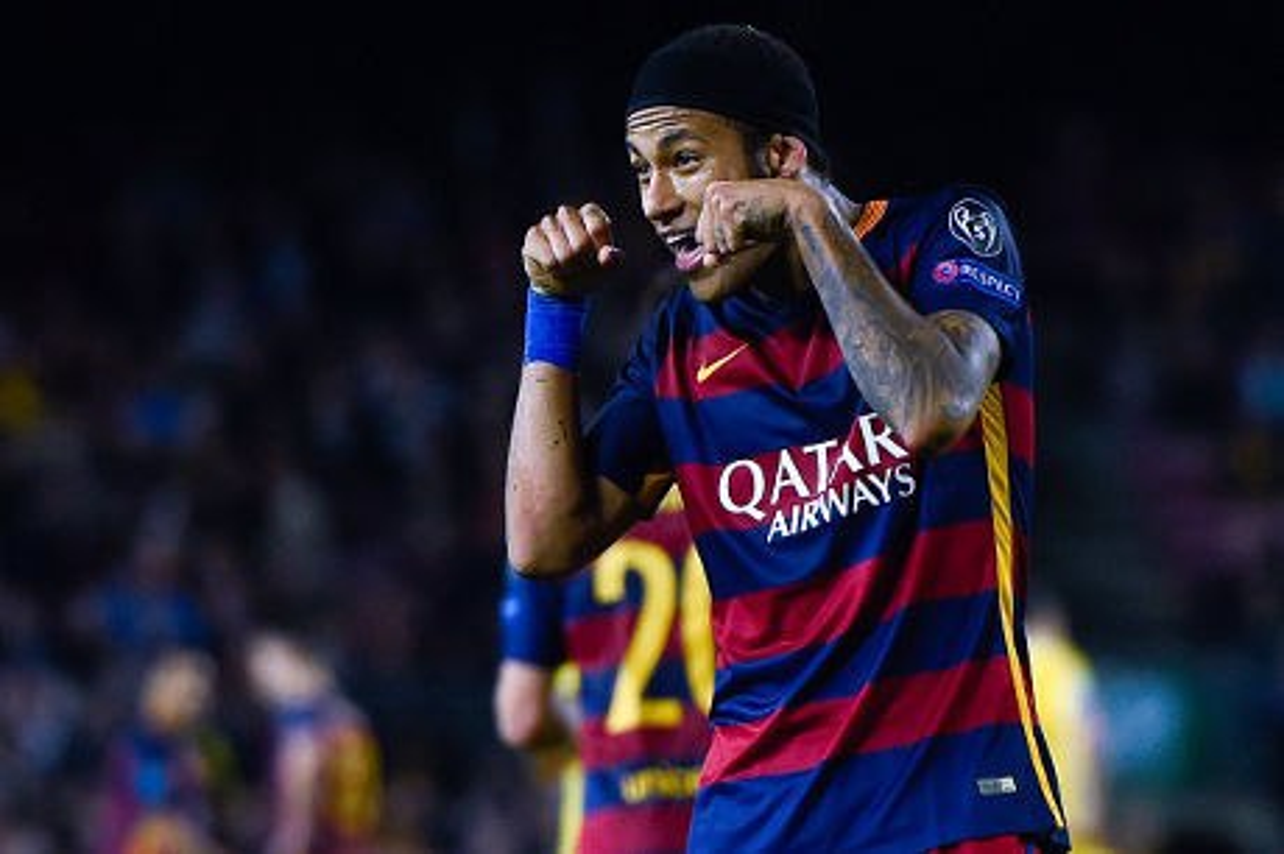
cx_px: 642
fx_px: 7128
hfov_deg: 10.3
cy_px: 427
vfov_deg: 6.9
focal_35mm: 200
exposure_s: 1/1600
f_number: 3.2
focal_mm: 200
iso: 2500
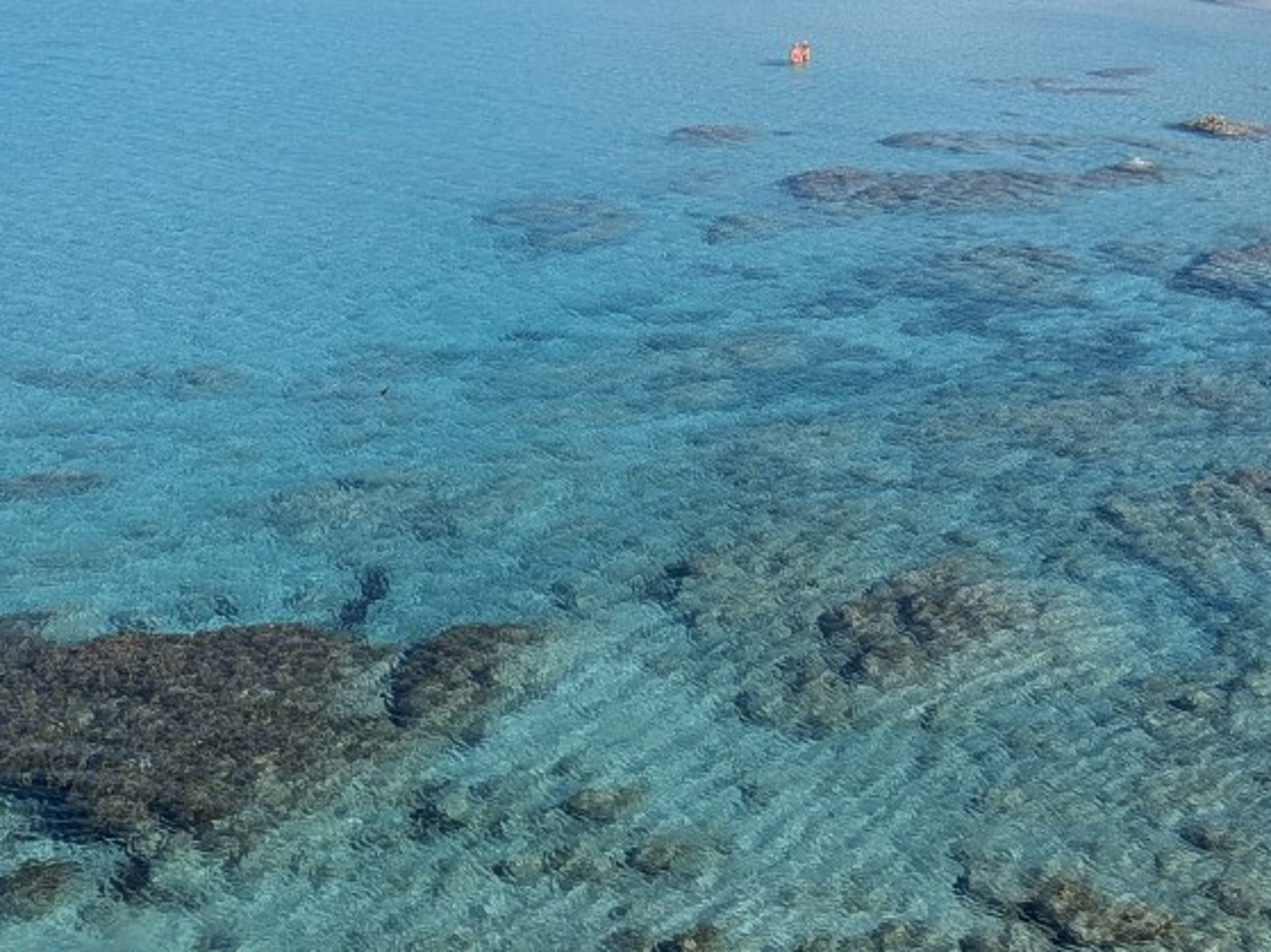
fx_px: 2019
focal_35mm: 55
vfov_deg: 25.9
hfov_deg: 34.9
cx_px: 698
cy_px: 143
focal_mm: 4.53
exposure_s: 1/1300
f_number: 1.7
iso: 30
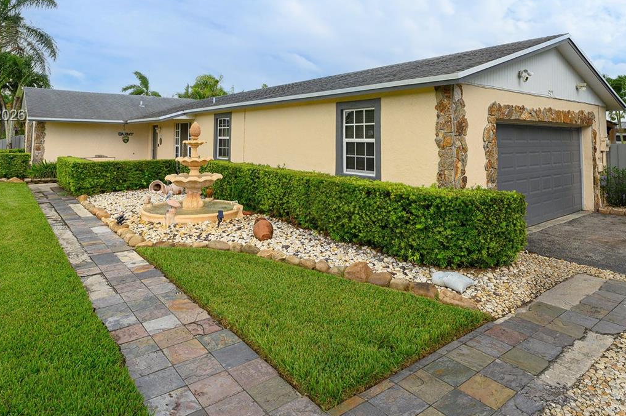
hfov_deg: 78.6
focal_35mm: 22
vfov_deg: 55.0
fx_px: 382
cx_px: 326
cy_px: 117
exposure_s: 1/200
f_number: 5.6
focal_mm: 14
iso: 200
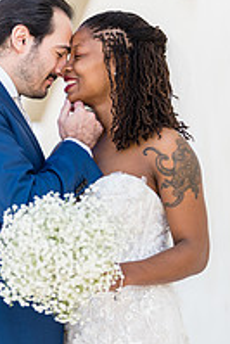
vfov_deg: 17.9
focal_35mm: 113
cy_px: 74
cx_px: 42
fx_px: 1081
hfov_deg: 12.1
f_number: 1.2
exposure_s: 1/1250
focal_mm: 50
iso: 100
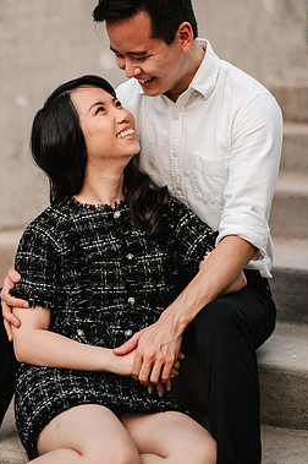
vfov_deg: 20.2
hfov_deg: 13.5
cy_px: 197
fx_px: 1298
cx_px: 137
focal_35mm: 101
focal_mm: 85
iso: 200
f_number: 1.8
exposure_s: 1/320
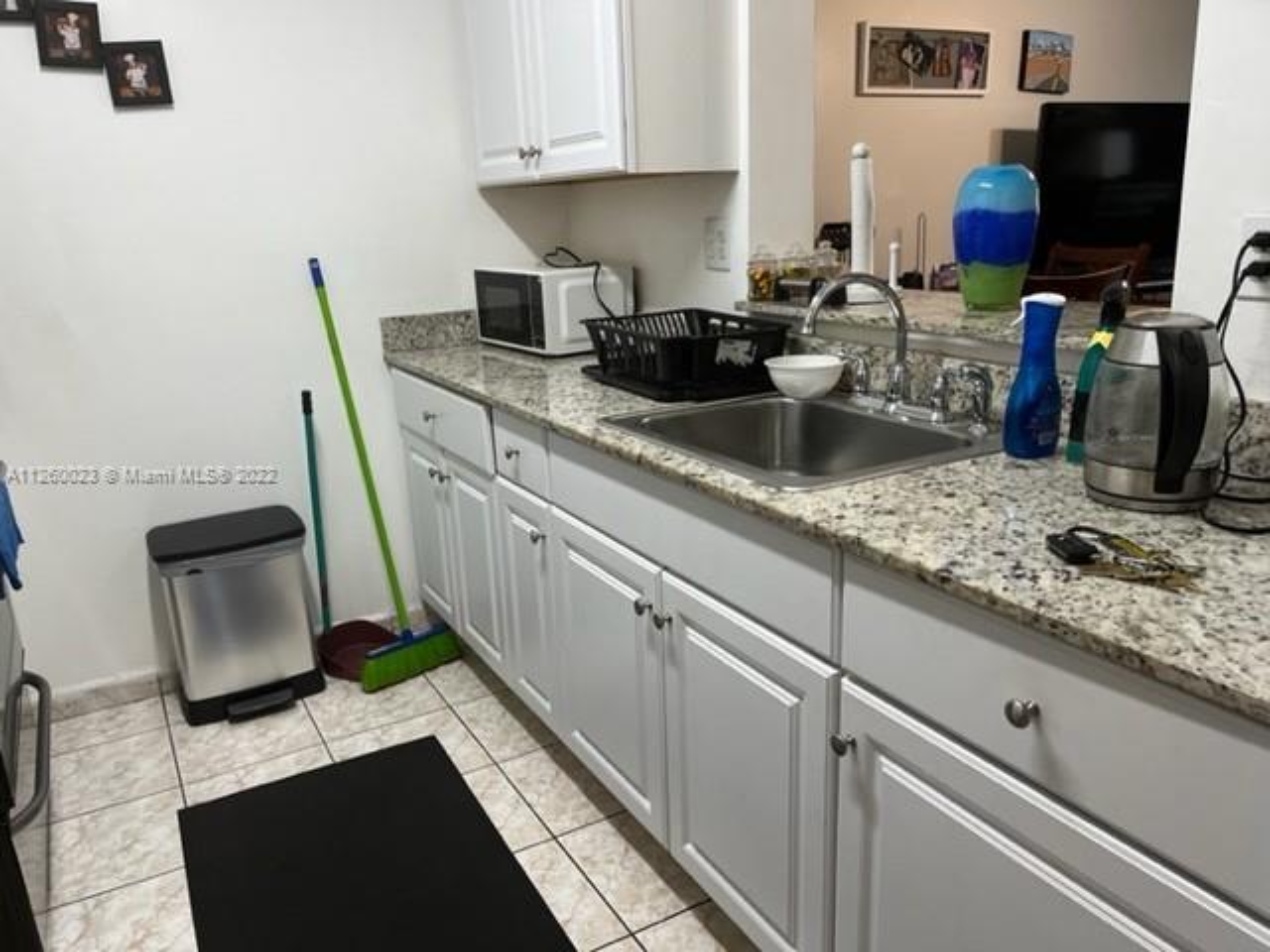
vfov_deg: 53.1
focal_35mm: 26
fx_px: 954
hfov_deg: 67.3
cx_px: 635
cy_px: 476
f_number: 1.6
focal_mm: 5.1
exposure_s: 1/120
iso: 125
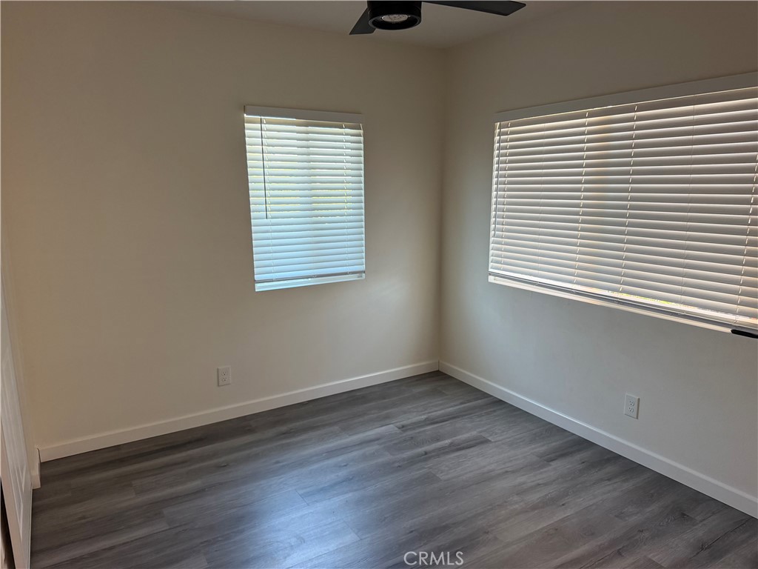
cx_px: 379
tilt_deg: -10.9
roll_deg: +1.0
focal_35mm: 24
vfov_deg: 56.8
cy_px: 284
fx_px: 526
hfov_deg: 71.6
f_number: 1.78
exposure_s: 1/120
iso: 250
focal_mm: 6.76
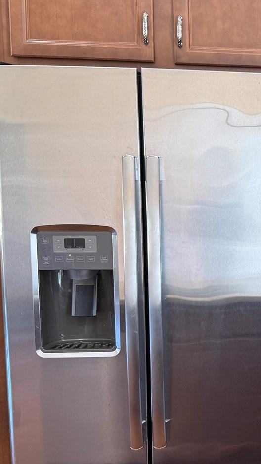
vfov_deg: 36.6
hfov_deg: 19.3
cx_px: 348
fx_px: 701
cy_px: 251
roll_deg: -0.5
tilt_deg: -6.8
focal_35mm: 57
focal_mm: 6.76
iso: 200
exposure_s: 1/60
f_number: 1.78
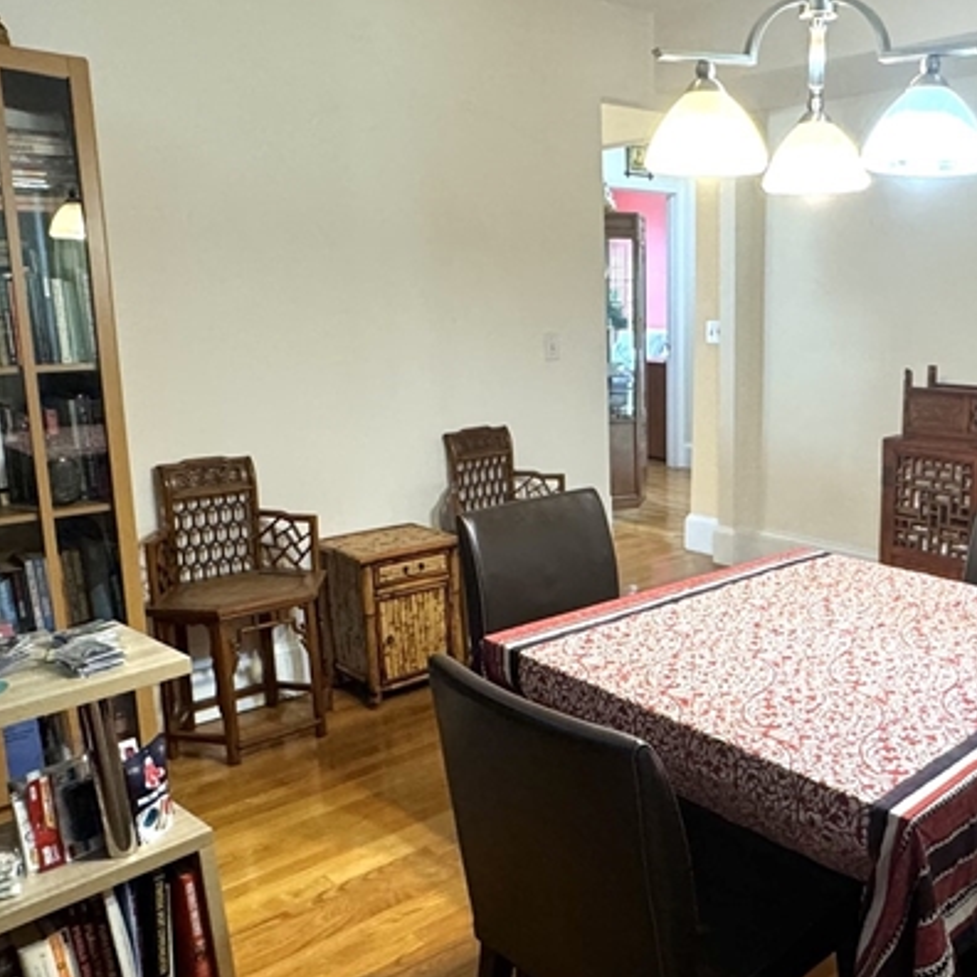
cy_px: 533
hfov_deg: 49.6
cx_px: 701
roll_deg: -0.3
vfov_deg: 51.0
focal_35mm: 32
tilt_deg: -13.8
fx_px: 1022
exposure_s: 1/60
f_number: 2.2
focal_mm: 2.22
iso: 400
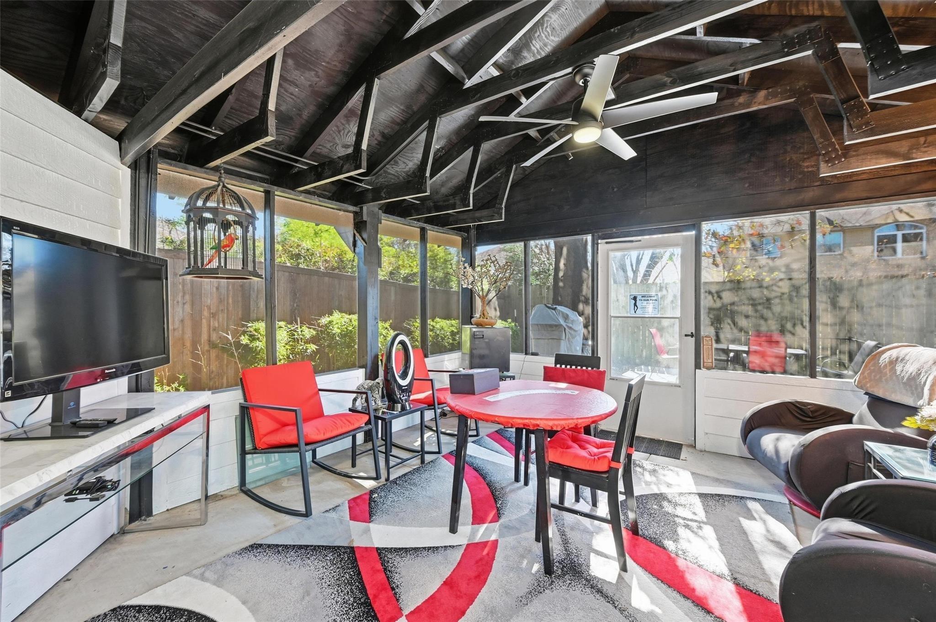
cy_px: 311
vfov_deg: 81.1
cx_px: 468
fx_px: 364
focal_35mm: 14
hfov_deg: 104.3
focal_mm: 14
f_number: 7.1
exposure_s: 1/800
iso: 1250
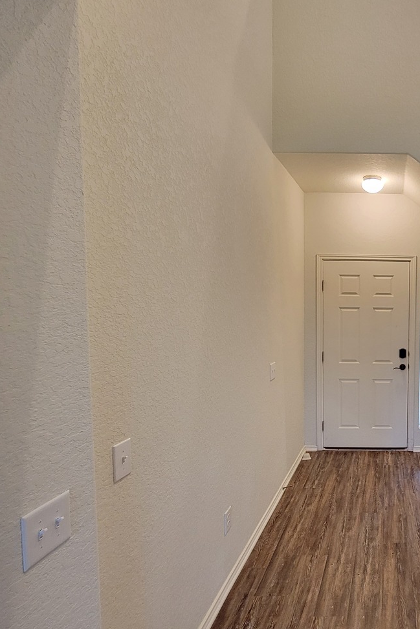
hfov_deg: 52.5
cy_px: 317
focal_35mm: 20
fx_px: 350
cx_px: 396
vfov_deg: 84.0
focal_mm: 2.2
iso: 400
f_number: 2.2
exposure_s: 1/30
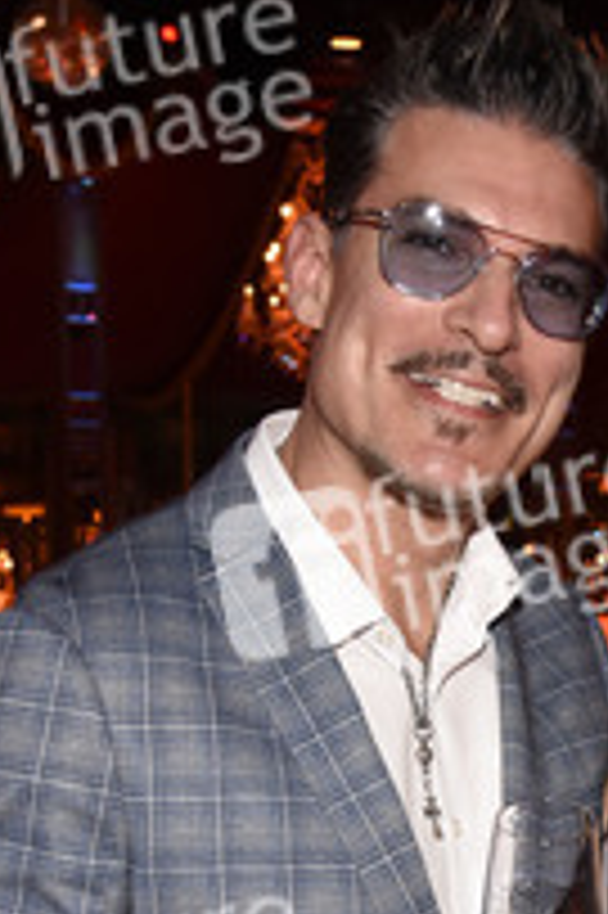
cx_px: 572
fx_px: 1497
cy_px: 779
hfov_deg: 22.3
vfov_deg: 32.7
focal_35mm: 59
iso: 2500
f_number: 6.3
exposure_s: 1/60
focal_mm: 30
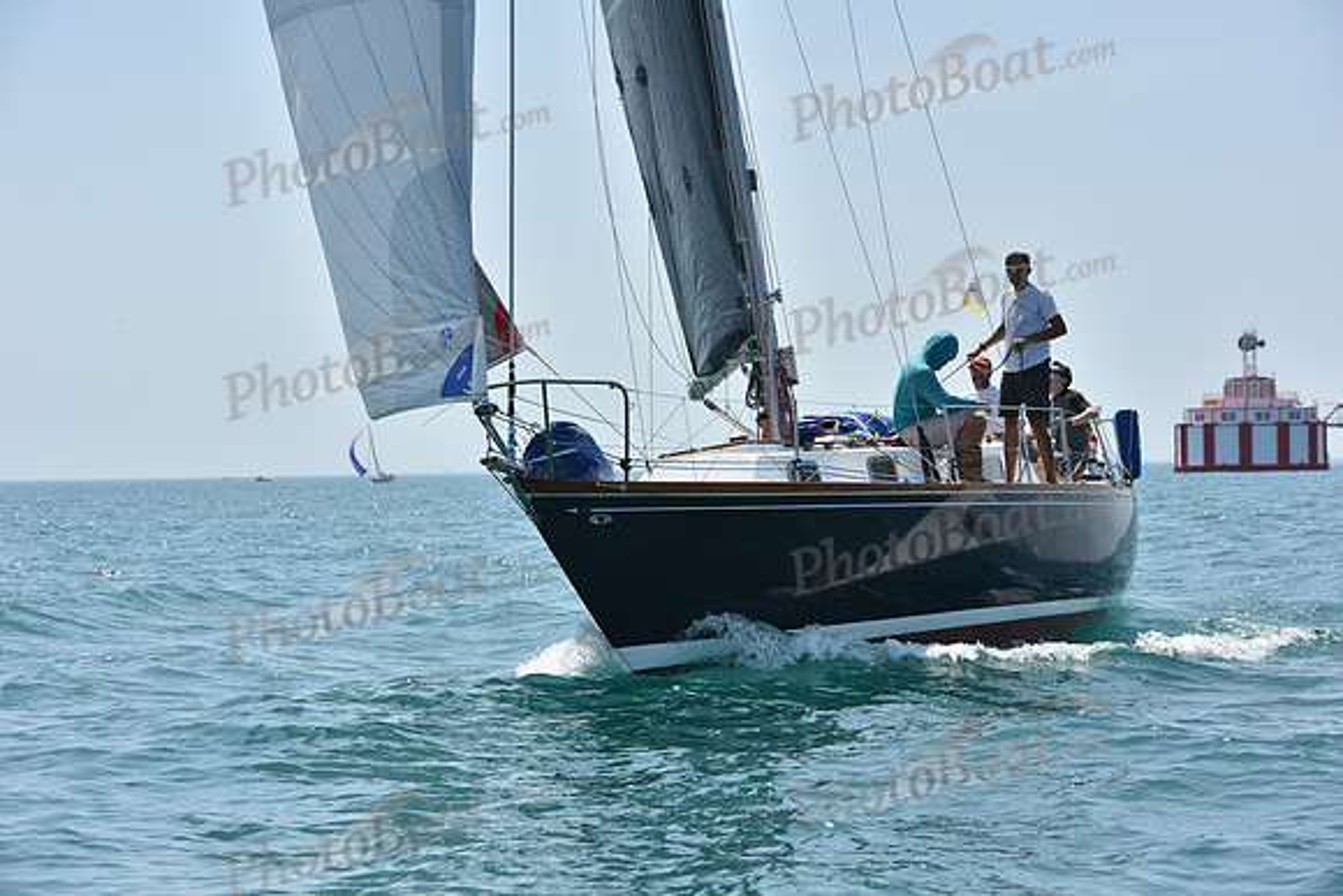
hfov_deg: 20.0
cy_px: 448
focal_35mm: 102
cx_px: 672
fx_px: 3806
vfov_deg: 13.4
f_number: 7.1
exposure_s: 1/1250
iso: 250
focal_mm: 102
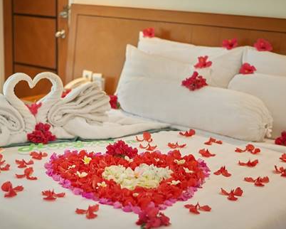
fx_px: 593
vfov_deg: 21.9
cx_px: 106
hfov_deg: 27.0
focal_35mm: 70
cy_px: 112
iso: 640
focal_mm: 50
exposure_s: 1/60
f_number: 1.8
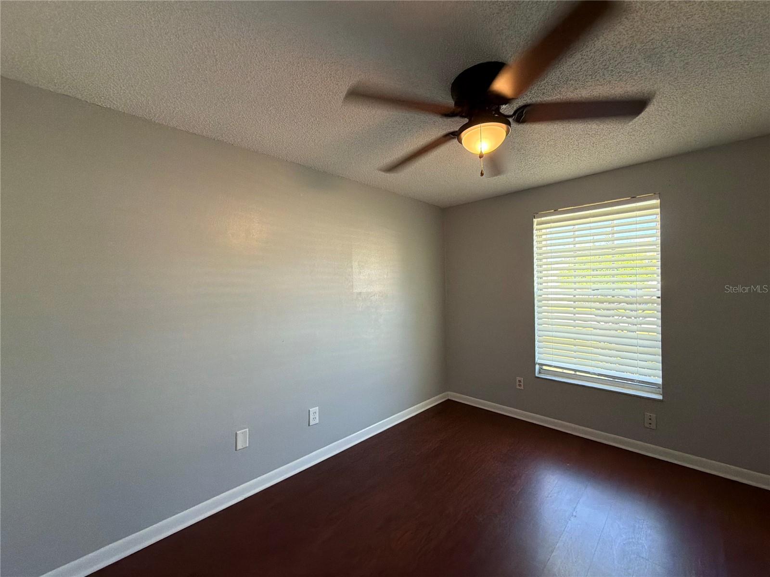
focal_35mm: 14
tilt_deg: -1.2
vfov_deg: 85.7
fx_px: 311
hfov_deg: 102.1
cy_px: 288
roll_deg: +1.5
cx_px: 385
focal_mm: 2.22
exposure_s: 1/60
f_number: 2.2
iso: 200
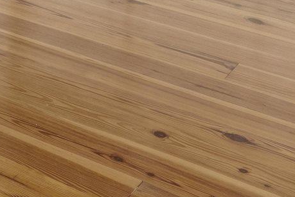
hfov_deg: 16.3
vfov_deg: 10.0
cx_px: -222
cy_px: -366
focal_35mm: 107
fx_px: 877
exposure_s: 1/40
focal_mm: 16
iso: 400
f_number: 11
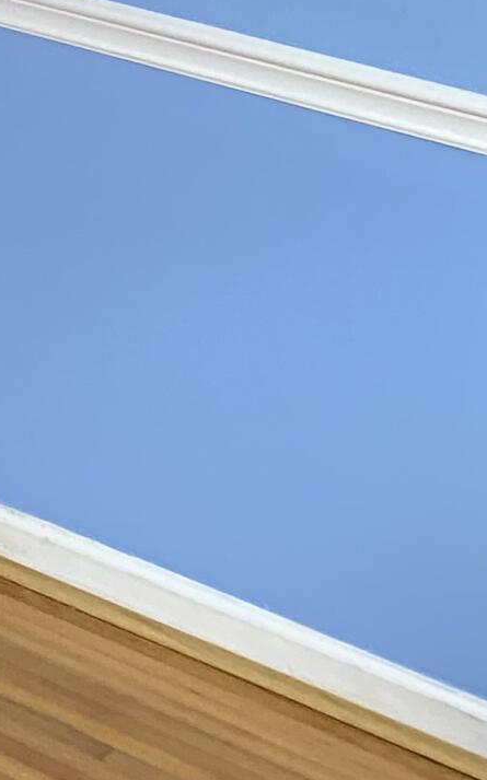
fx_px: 2466
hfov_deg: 10.2
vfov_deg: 16.5
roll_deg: -2.2
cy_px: -351
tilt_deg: -5.6
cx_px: -577
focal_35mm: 116
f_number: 1.8
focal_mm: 4.25
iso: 250
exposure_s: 1/60
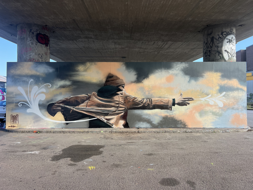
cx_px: 126
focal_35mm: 26
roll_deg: +1.0
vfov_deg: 53.1
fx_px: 190
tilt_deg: +0.8
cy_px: 95
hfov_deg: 67.3
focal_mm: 5.7
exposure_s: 1/499
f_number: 1.5
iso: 50
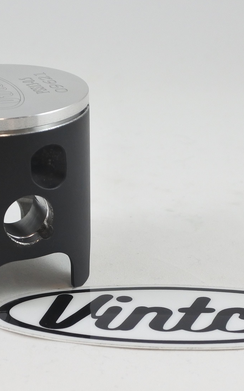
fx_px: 607
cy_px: 196
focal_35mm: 57
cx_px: 58
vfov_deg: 35.7
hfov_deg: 22.5
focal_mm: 14
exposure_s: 1/160
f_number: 4
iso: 400
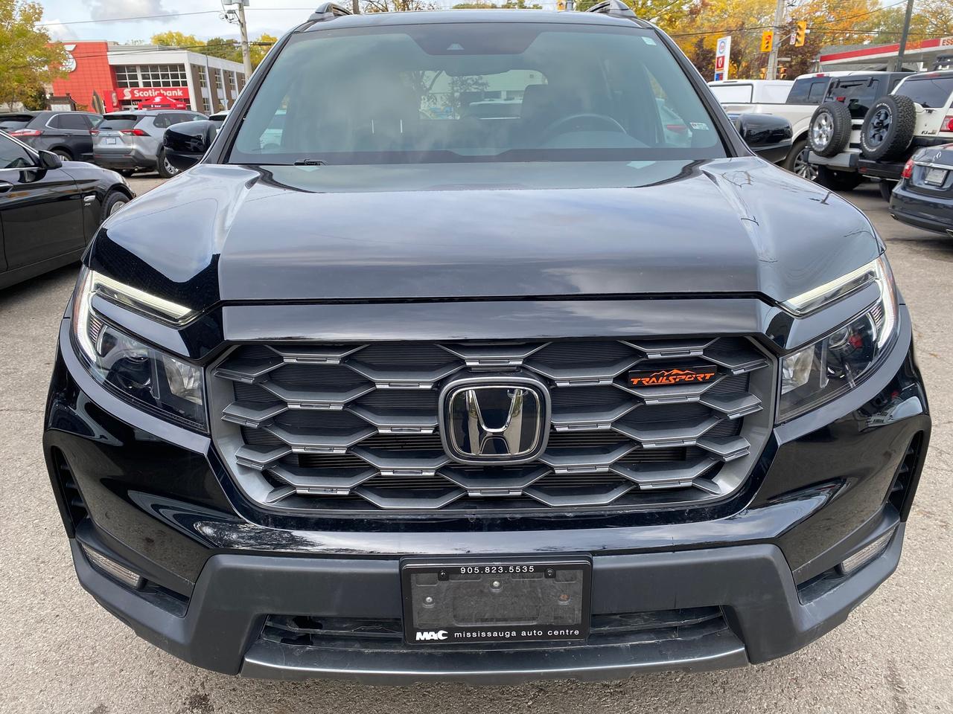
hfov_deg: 67.3
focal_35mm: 26
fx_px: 716
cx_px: 476
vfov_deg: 53.1
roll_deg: +1.2
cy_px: 357
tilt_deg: -19.3
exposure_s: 1/633
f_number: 1.8
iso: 32
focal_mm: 4.25
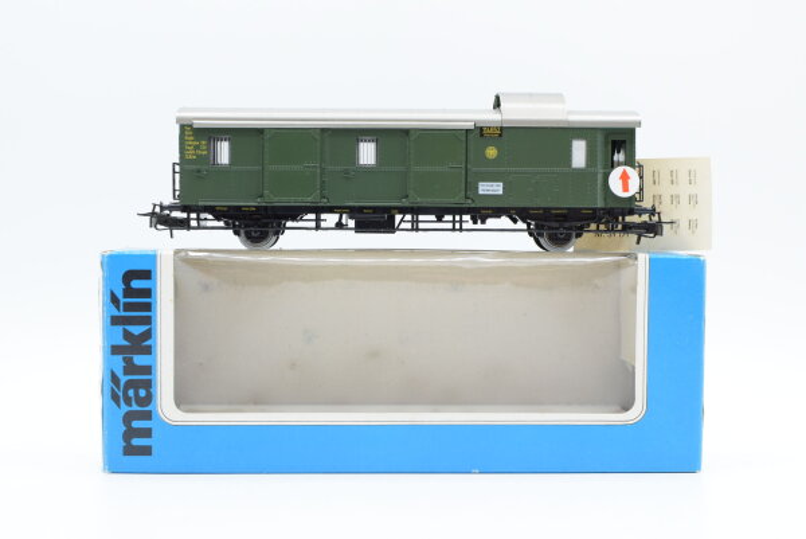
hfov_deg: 37.8
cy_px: 270
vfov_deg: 25.8
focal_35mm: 52
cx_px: 403
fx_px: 1176
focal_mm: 35
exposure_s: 1/125
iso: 320
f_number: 8
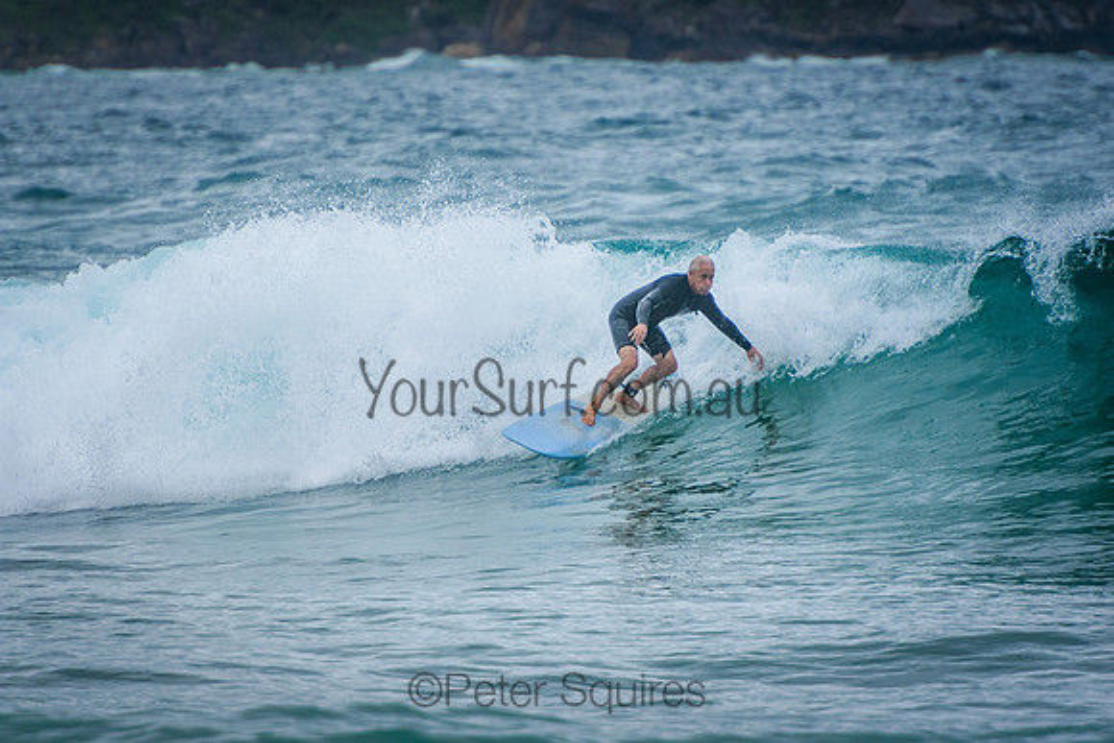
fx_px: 18570
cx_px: 557
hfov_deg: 3.4
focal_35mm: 600
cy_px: 372
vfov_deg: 2.3
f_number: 5.6
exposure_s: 1/2000
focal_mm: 400
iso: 450
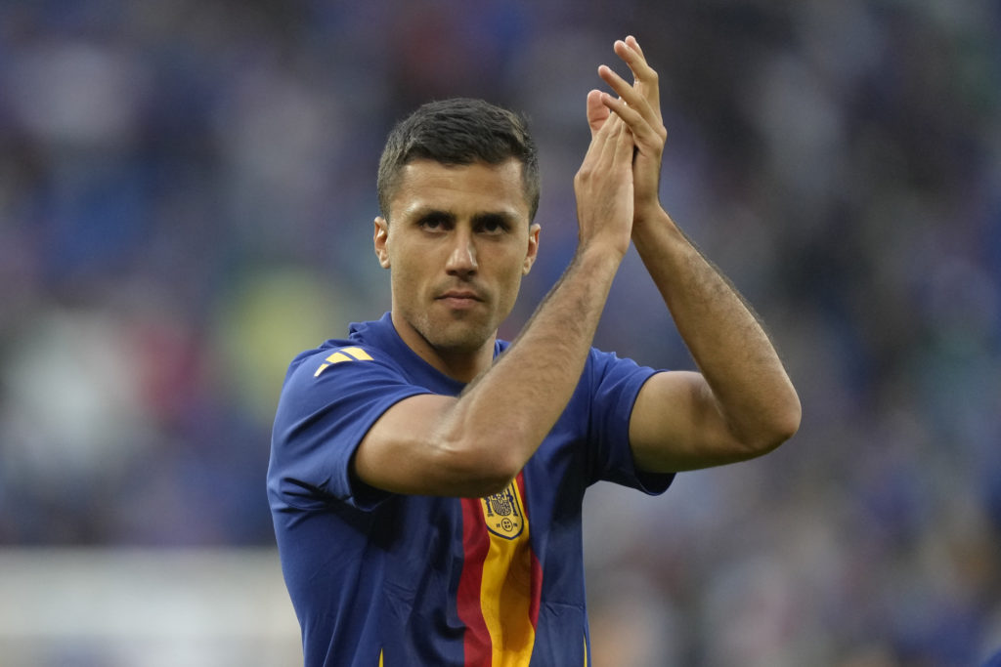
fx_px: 11123
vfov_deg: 3.4
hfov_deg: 5.2
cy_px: 334
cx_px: 500
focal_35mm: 400
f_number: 2.8
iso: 2500
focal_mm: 400
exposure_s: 1/1600
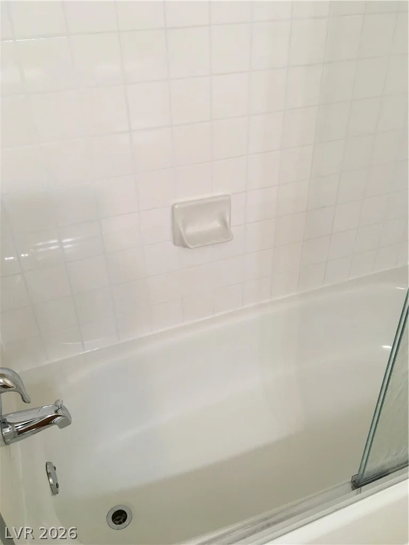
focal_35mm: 29
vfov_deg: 61.7
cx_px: 204
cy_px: 272
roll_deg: +1.0
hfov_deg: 48.2
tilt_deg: -32.6
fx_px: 457
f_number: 2.2
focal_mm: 4.15
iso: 100
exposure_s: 1/30
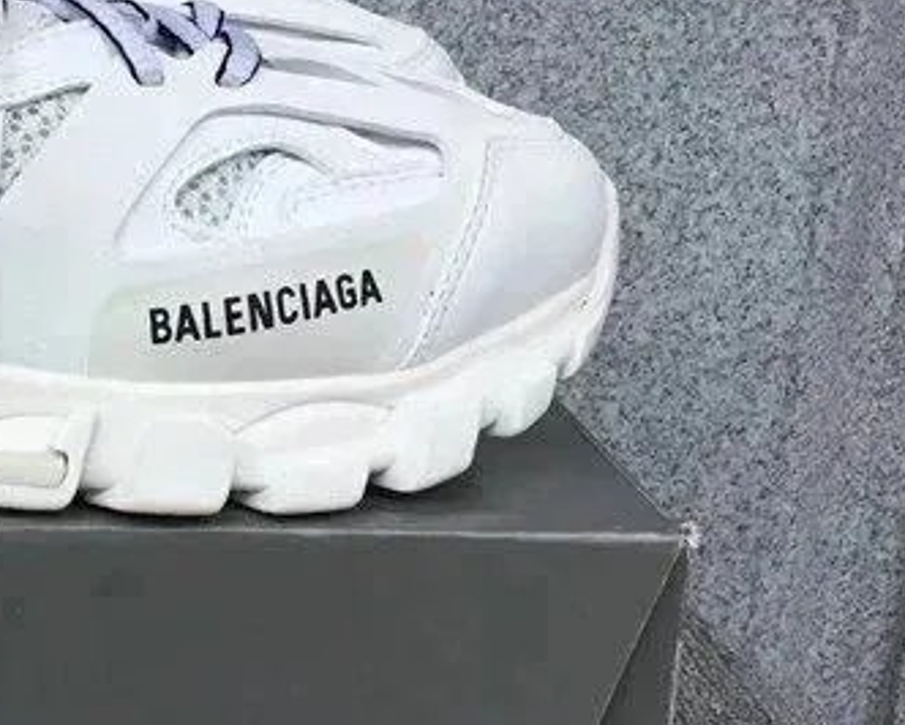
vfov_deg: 18.7
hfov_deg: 21.7
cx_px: -166
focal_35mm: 82
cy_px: 405
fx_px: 2198
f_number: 2.4
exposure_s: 1/468
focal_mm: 3.3
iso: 25
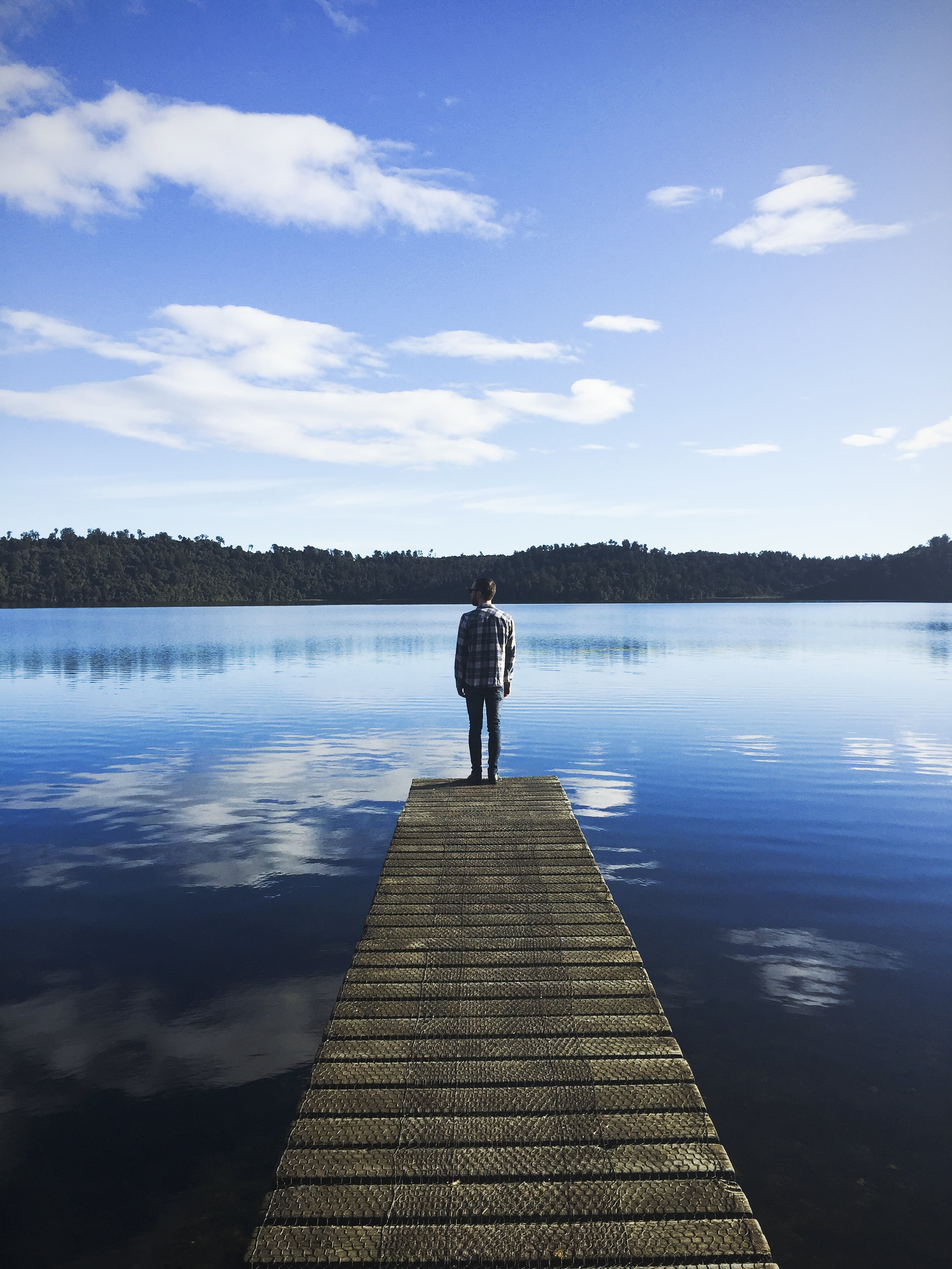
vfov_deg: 61.7
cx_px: 476
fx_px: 1063
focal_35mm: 29
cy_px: 634
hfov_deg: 48.2
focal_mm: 4.15
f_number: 2.2
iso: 32
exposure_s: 1/1900
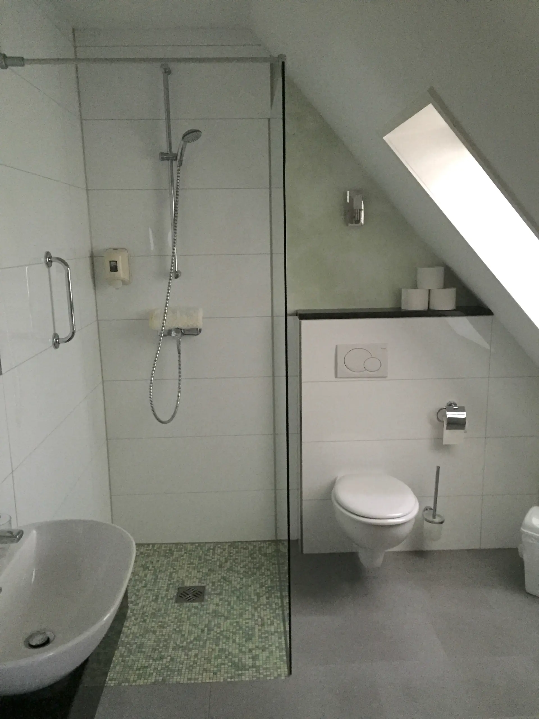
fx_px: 602
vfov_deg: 61.7
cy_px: 360
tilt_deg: -10.8
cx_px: 270
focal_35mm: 29
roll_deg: +0.5
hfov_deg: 48.2
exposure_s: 1/17
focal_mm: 4.15
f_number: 2.2
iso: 400
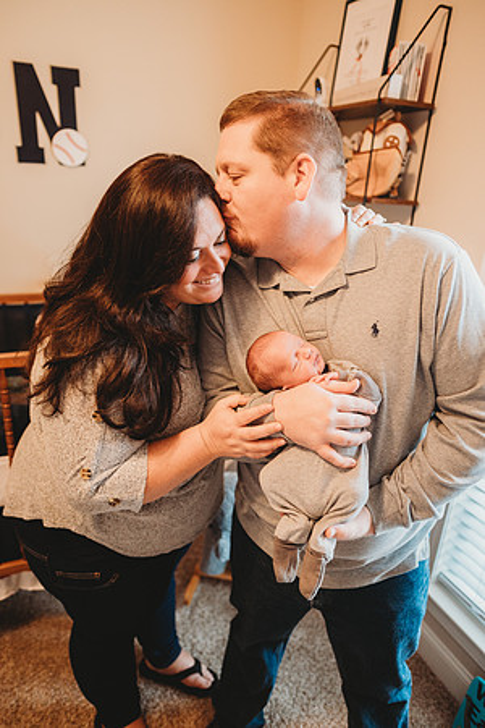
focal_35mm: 24
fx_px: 485
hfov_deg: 53.1
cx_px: 242
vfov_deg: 73.7
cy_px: 364
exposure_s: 1/160
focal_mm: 24
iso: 500
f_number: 2.2
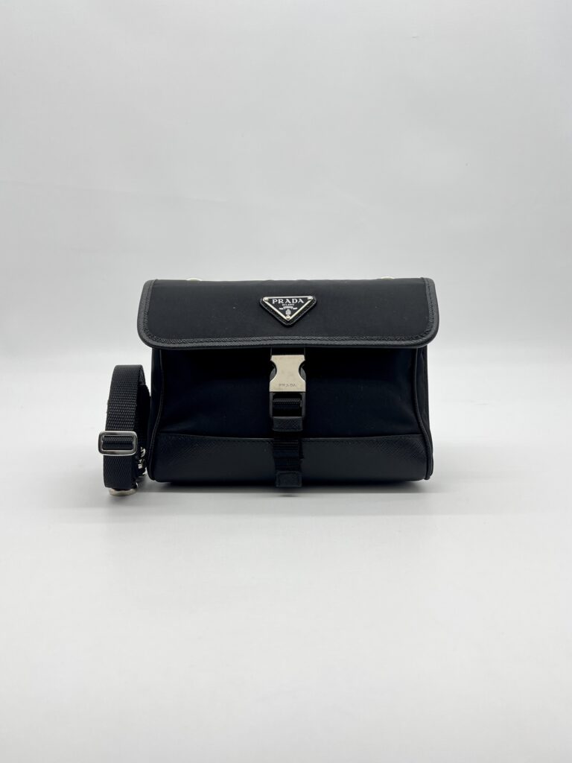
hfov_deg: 53.1
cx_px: 286
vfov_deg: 67.3
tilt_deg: -9.3
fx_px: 573
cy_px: 382
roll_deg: +0.1
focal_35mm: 26
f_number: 1.5
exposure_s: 1/184
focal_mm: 5.7
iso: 40
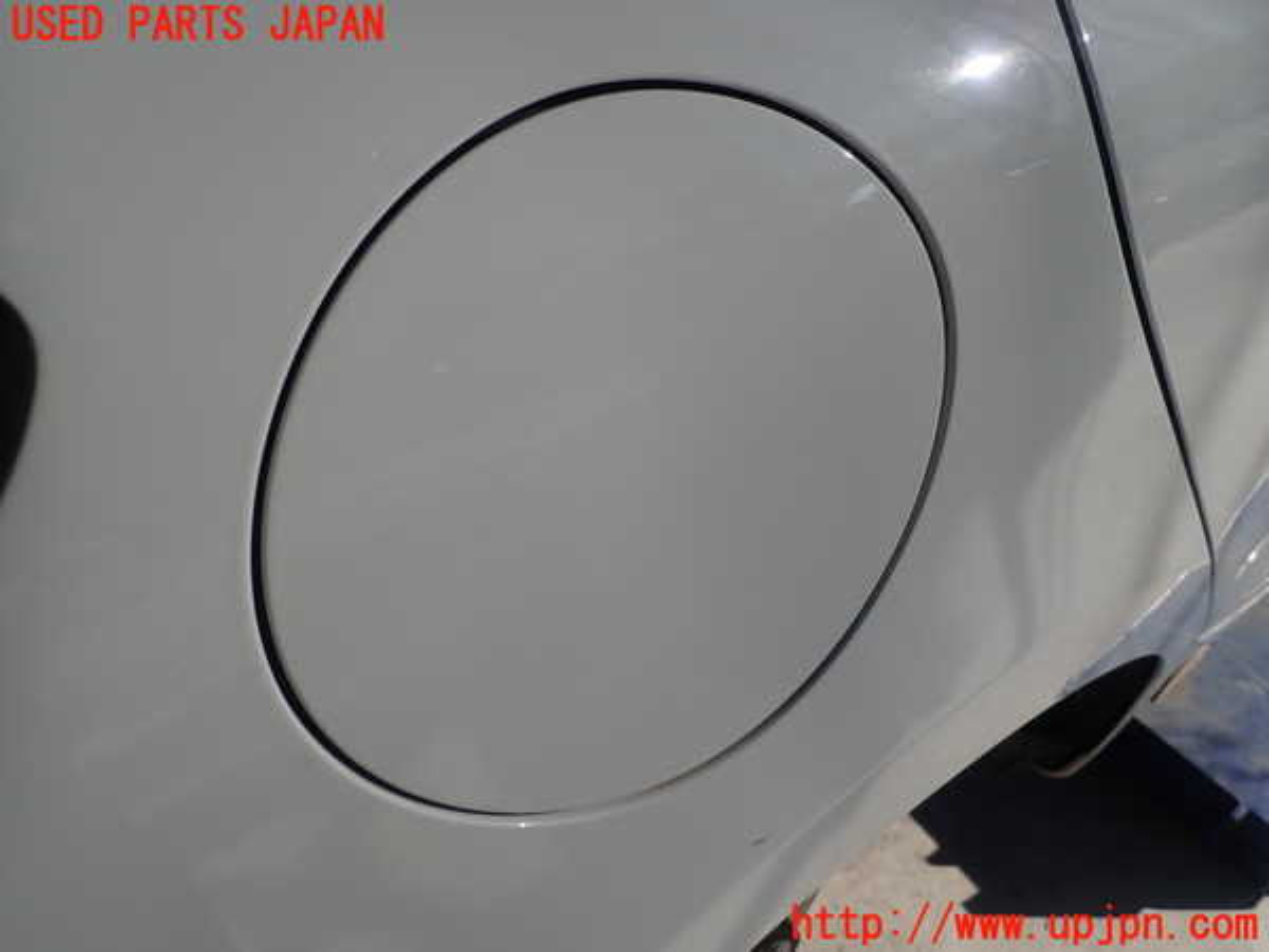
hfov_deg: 69.4
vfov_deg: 54.9
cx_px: 634
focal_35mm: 25
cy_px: 476
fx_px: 916
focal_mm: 4.5
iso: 100
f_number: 8
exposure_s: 1/125
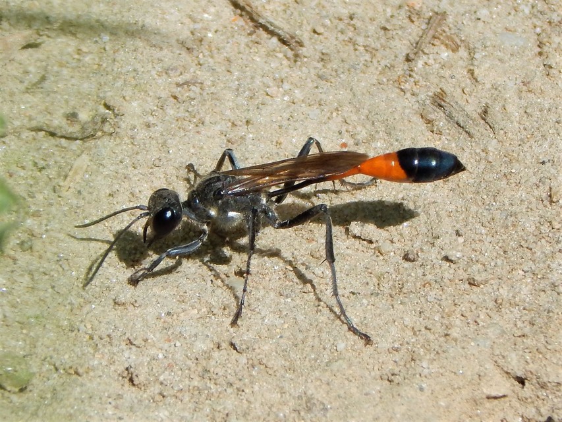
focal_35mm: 346
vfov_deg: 4.3
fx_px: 5618
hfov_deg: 5.7
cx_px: 281
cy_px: 211
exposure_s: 1/1000
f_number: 5.7
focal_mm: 62.2
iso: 125
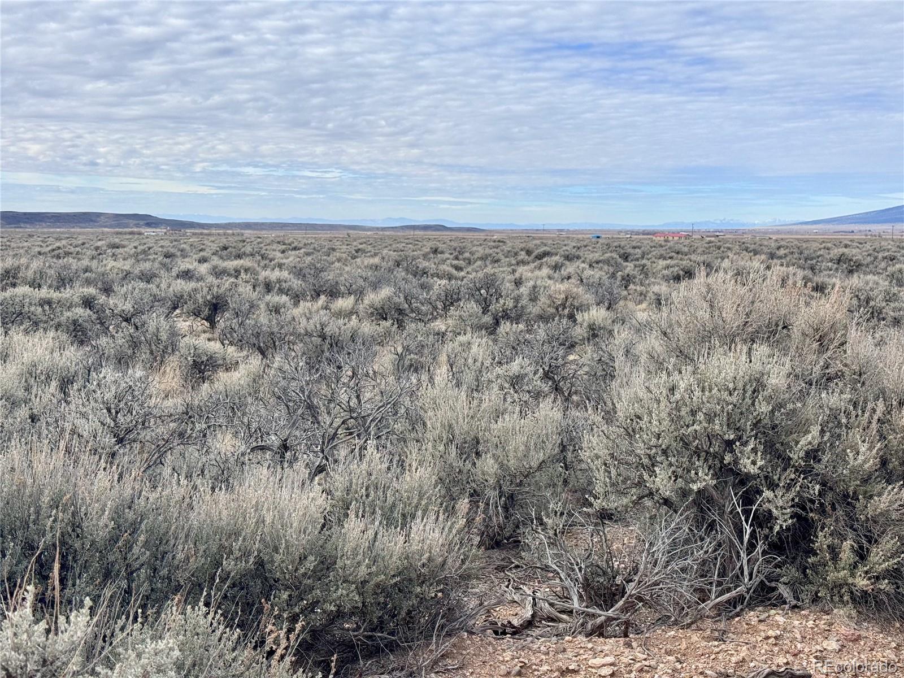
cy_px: 339
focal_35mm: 48
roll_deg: -0.9
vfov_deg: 30.3
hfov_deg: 39.7
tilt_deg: -6.1
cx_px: 452
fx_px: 1254
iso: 64
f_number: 1.78
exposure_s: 1/3610
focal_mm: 6.76
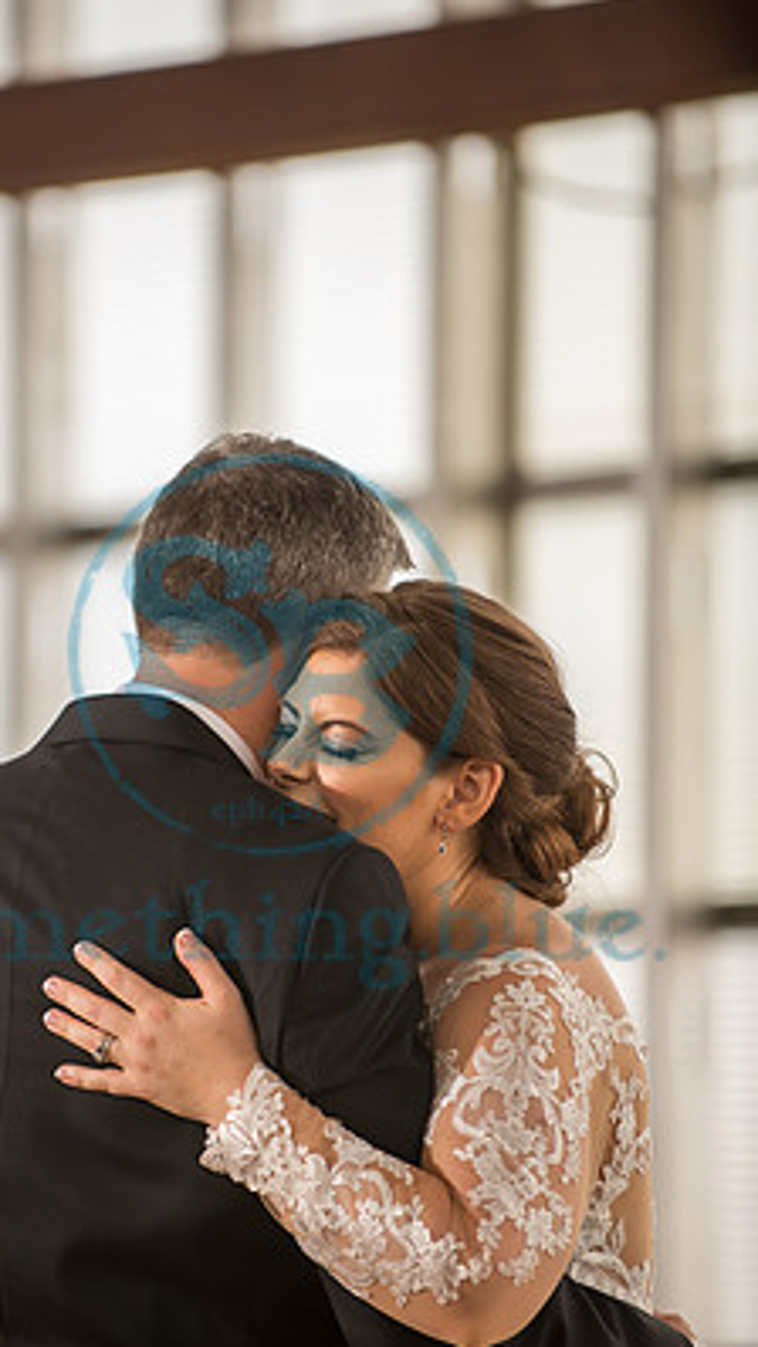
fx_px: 8465
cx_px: 264
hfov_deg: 5.1
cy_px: 721
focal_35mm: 237
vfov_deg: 9.1
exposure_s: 1/250
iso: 200
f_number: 2.8
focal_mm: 200
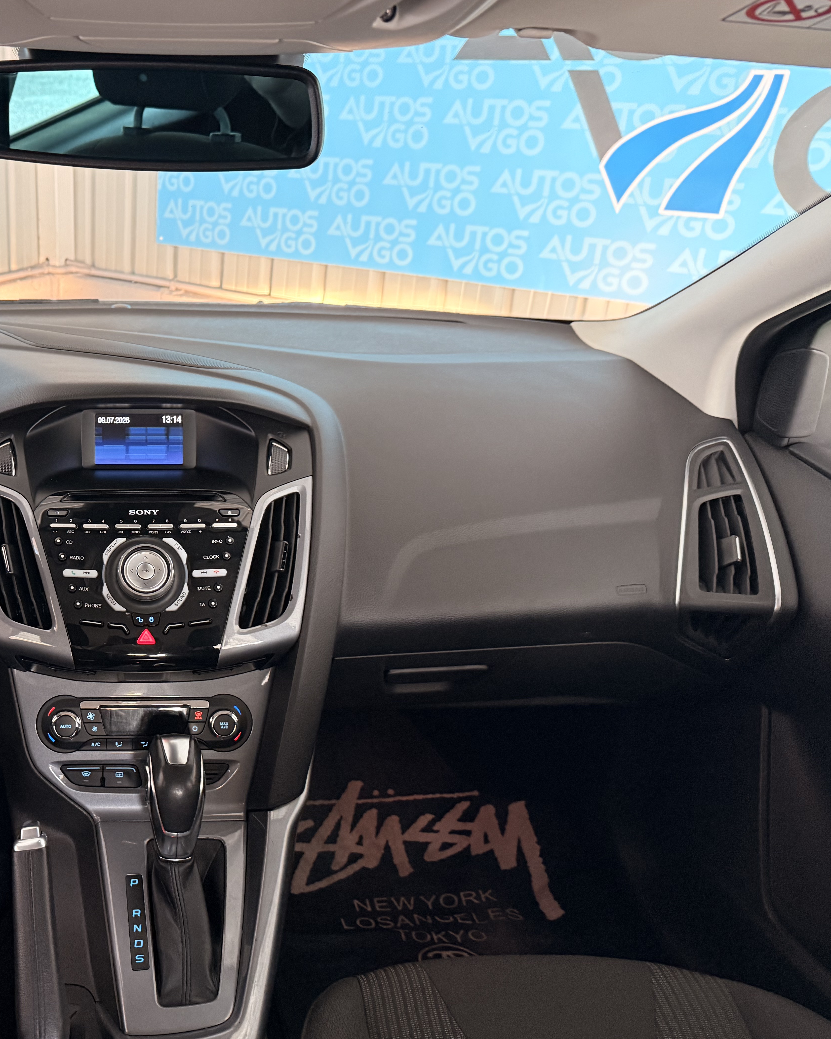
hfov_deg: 43.0
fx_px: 984
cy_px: 510
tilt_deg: -21.7
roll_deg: -1.0
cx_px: 131
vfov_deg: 55.7
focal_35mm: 32
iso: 320
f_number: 1.78
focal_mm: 6.76
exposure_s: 1/50
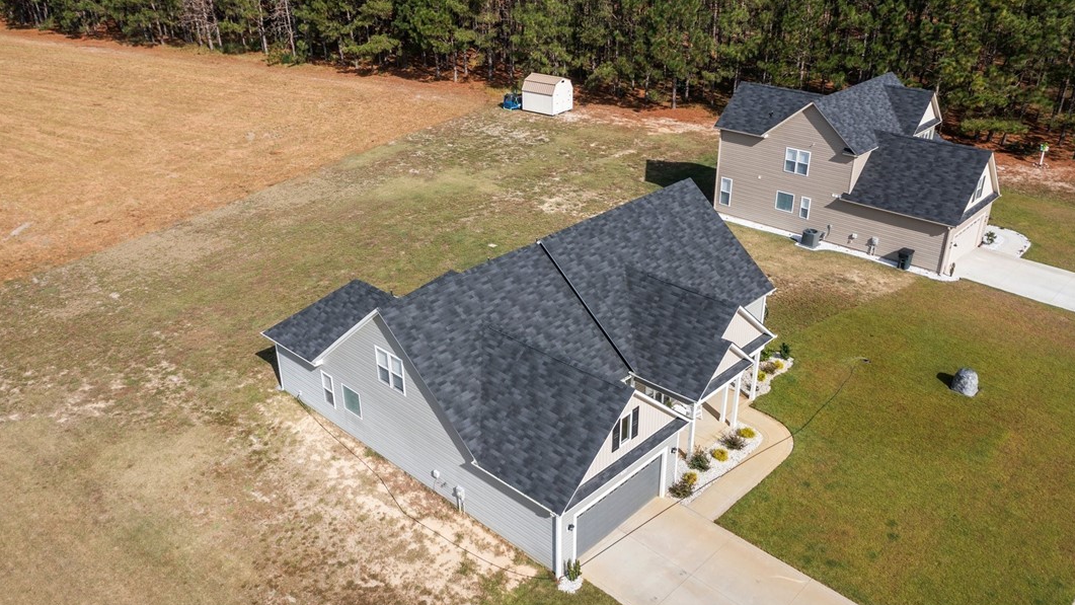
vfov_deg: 39.0
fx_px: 855
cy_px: 301
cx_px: 533
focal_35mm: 30
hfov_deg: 64.3
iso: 100
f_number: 2.8
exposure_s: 1/2000
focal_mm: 10.26
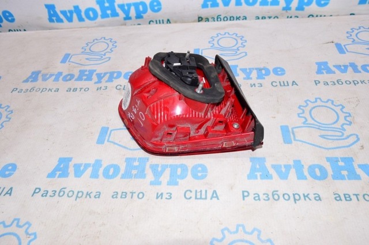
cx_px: 184
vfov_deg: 47.8
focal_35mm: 27
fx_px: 276
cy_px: 122
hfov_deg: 67.4
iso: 1600
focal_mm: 18
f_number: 8
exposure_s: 1/200
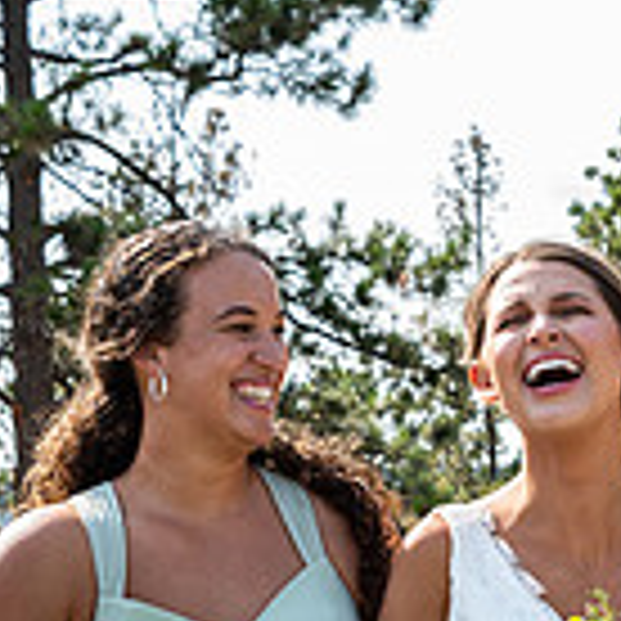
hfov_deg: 15.7
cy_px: 605
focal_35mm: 111
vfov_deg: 15.4
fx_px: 2253
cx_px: 396
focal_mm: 31
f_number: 4.5
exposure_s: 1/160
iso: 80
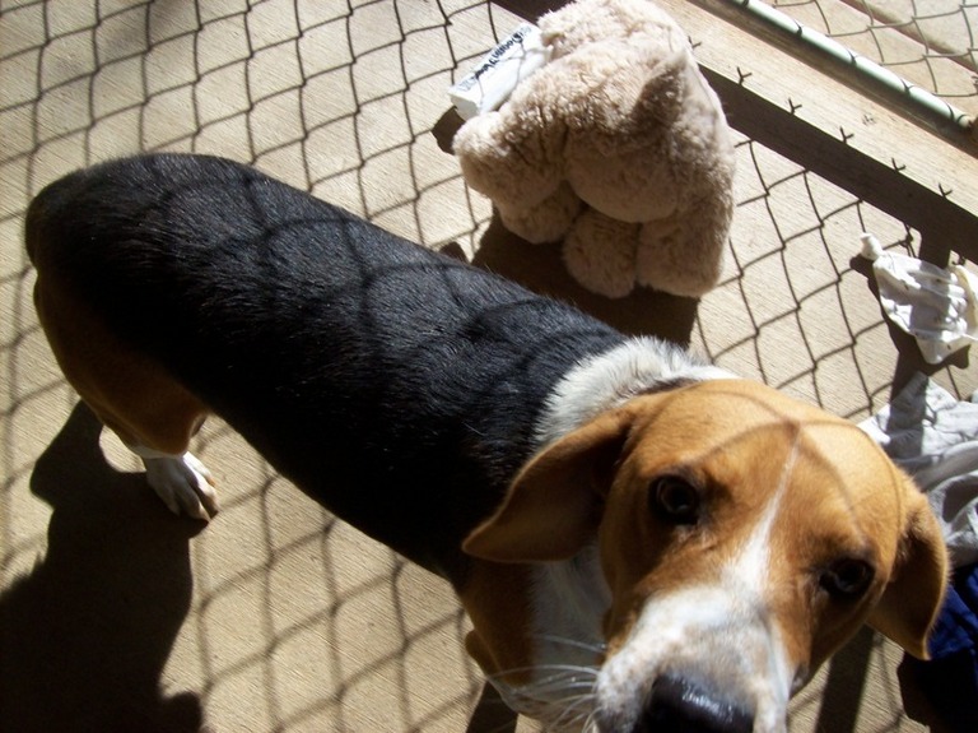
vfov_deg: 39.6
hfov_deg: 51.4
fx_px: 1016
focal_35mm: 36
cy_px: 366
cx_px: 489
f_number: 4.8
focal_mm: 6
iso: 80
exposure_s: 1/294
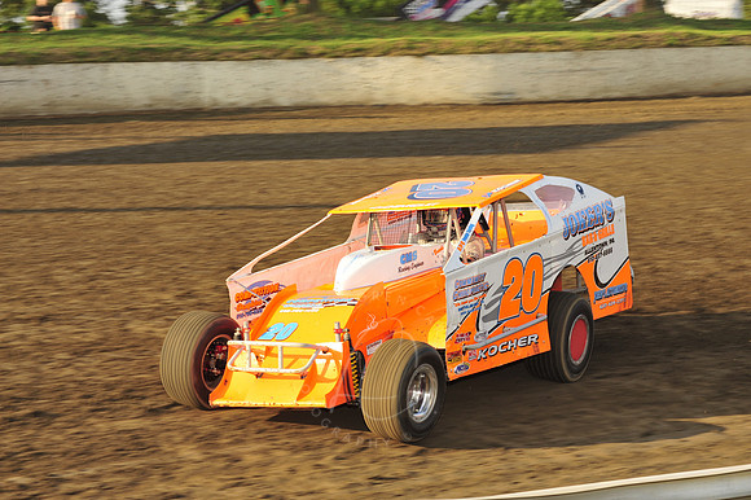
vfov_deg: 12.2
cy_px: 250
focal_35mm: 112
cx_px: 376
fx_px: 2335
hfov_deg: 18.3
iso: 400
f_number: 9
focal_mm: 112
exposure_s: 1/320
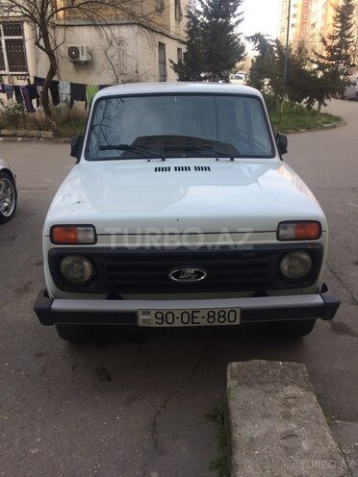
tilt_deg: -22.5
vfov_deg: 61.7
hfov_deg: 48.2
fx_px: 400
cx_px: 179
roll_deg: +1.6
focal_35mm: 29
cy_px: 238
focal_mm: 4.15
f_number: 2.2
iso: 32
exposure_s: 1/471
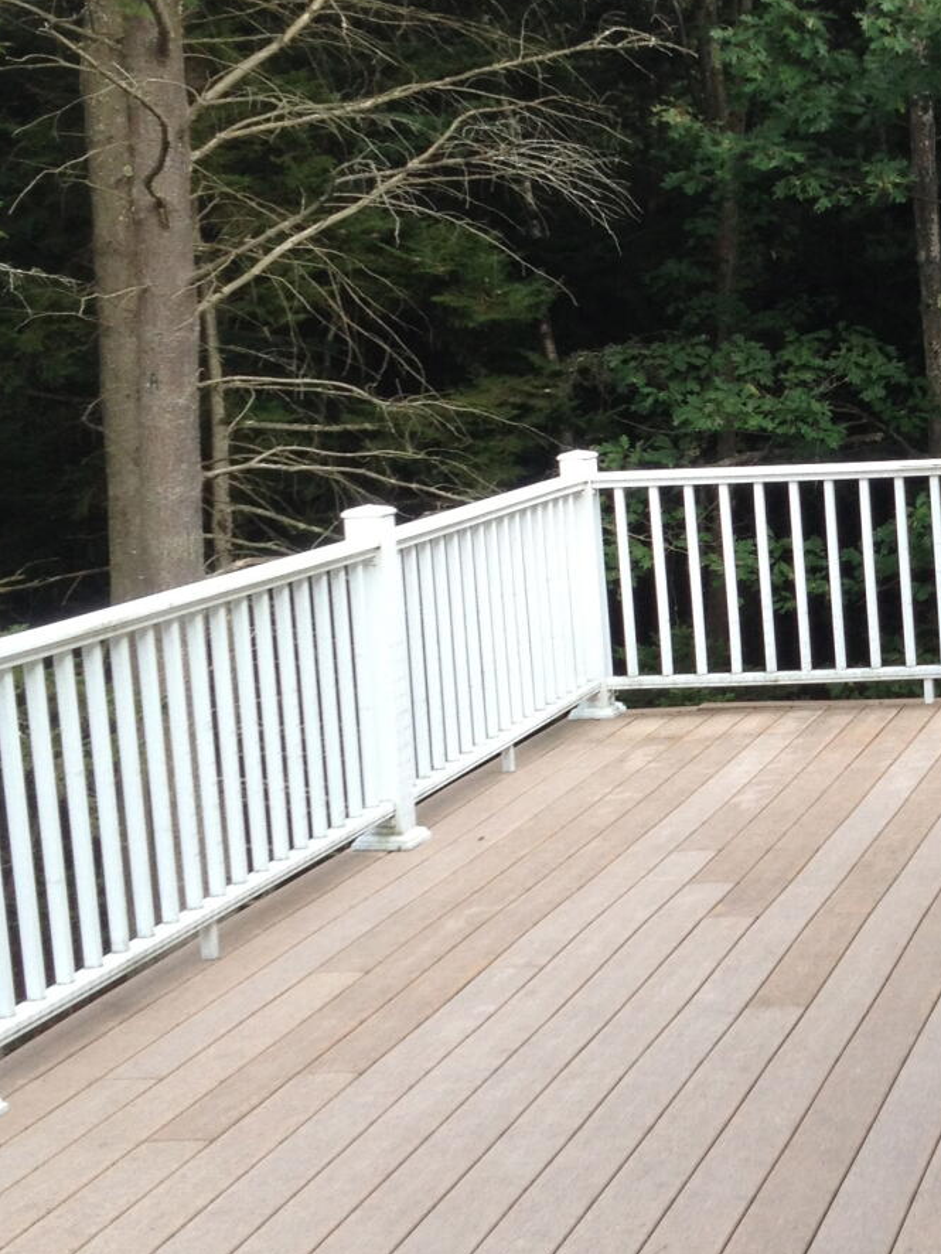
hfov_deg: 18.0
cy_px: 614
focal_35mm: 79
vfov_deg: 24.7
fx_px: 2862
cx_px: 1027
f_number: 2.4
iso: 50
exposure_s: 1/120
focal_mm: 4.28
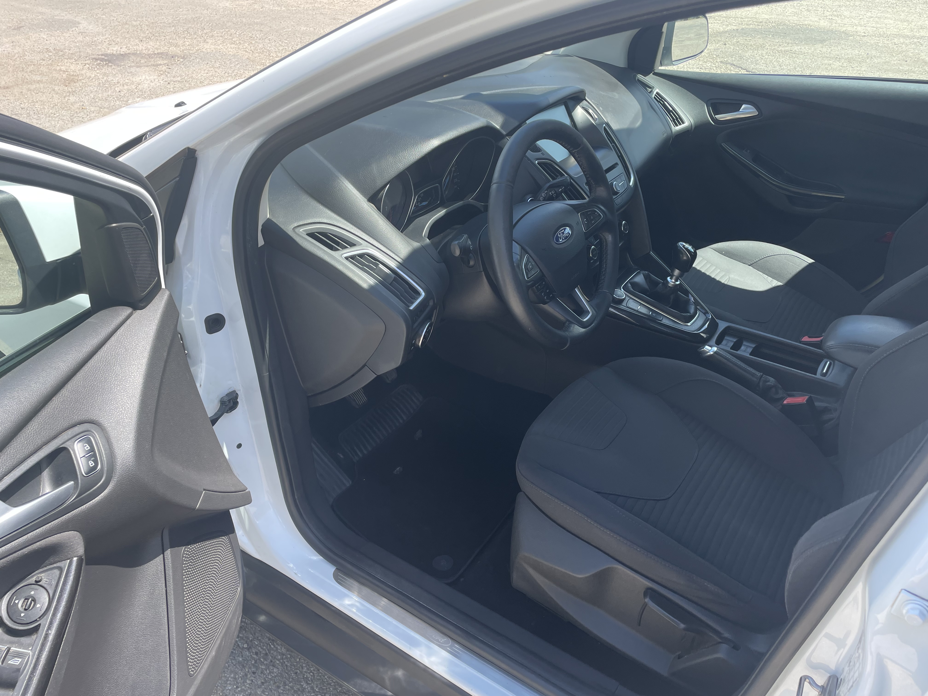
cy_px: 348
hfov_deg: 67.3
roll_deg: +0.1
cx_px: 464
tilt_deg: -32.3
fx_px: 697
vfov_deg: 53.1
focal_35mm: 26
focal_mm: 4.2
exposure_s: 1/575
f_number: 1.6
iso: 32
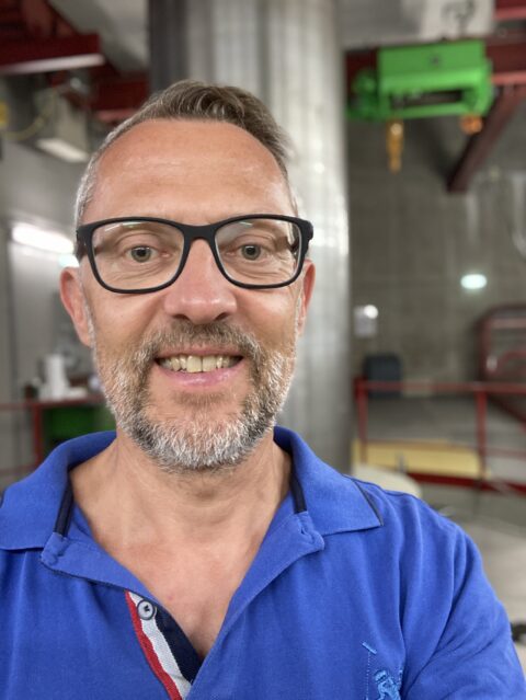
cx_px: 263
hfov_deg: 44.2
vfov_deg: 56.8
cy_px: 350
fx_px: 648
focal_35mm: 32
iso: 200
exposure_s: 1/33
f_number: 2.2
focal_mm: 2.87
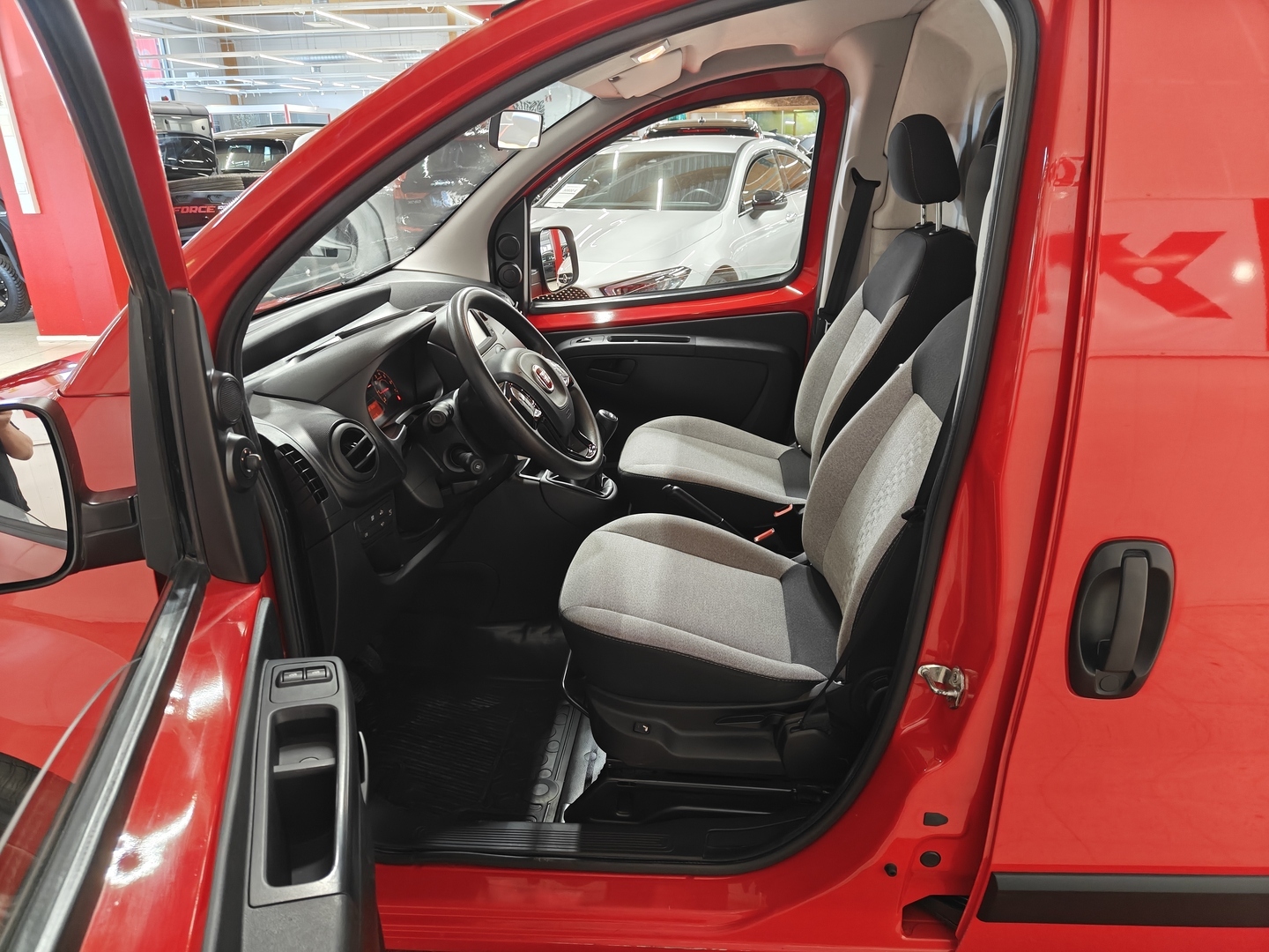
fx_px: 880
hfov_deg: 71.6
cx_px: 634
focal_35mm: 24
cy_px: 476
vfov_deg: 56.8
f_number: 1.8
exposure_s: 1/50
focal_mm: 5.59
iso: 125
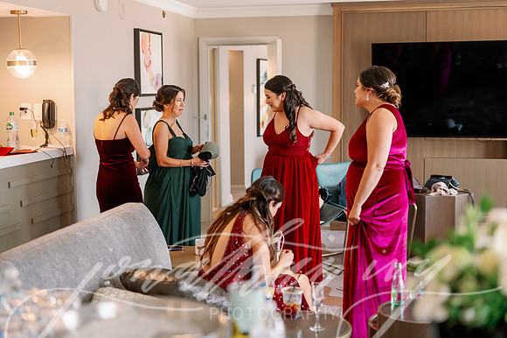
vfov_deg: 26.2
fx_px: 726
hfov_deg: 38.5
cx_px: 245
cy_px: 169
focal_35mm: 52
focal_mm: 50
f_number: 2.2
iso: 800
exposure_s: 1/320
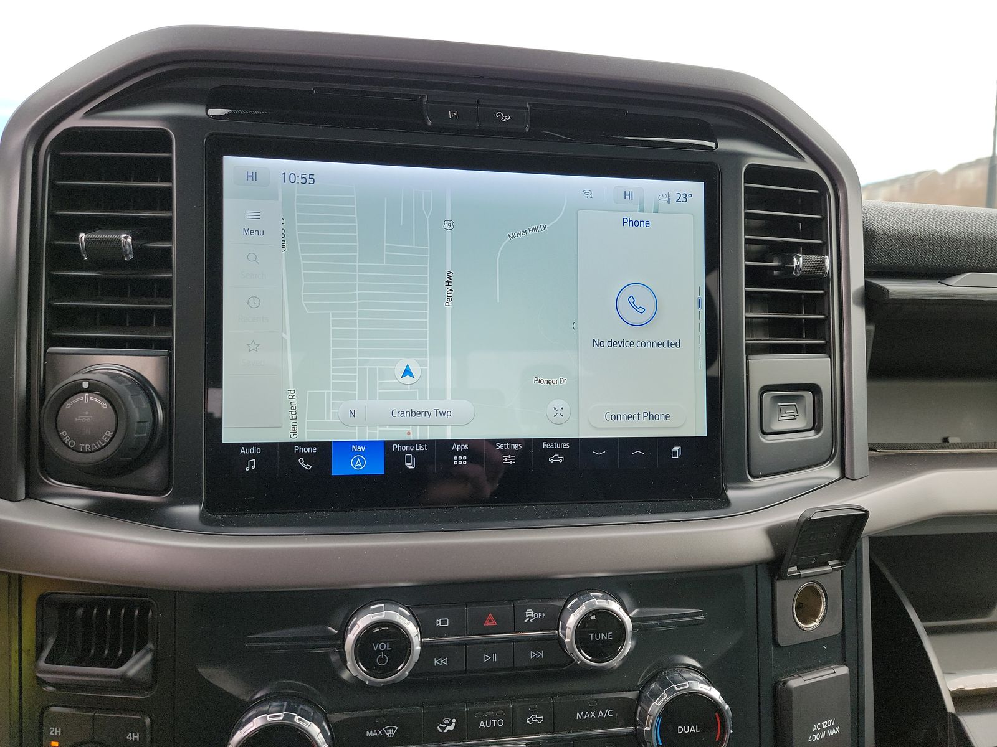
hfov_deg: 71.6
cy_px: 374
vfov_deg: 56.8
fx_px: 691
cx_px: 498
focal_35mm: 24
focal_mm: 6.7
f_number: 1.8
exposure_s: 1/119
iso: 66
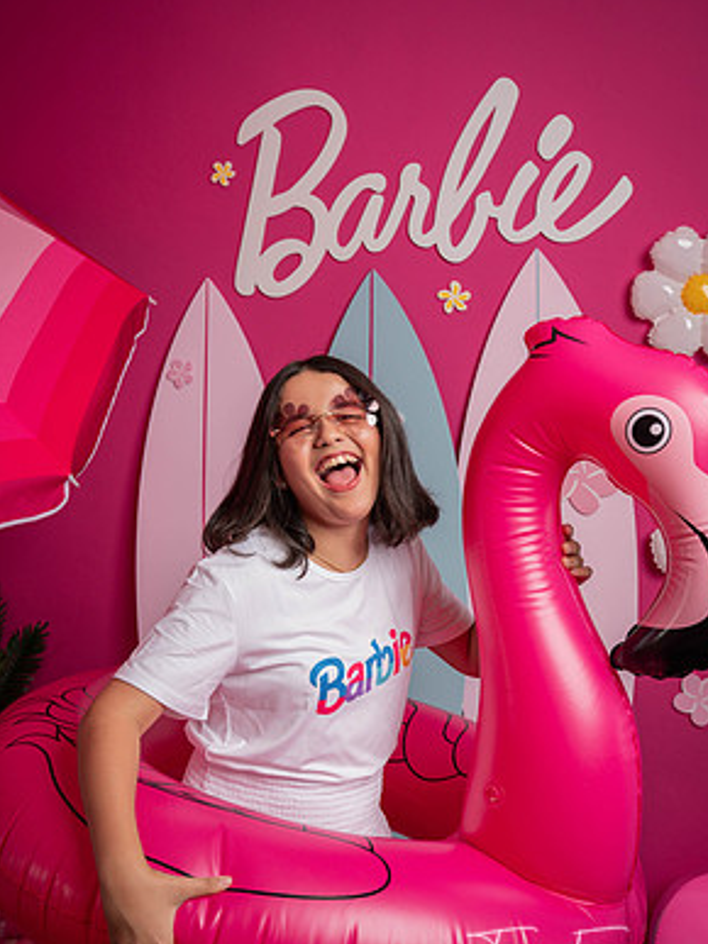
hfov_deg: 37.7
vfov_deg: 49.0
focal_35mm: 38
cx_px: 364
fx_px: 1037
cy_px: 502
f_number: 5.6
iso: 250
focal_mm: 34
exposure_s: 1/100
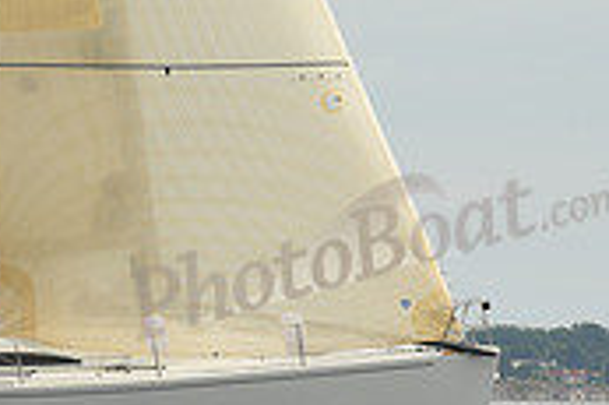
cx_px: -49
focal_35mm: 671
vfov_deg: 2.0
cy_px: 114
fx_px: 11340
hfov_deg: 3.1
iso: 400
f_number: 9
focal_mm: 200
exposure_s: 1/640
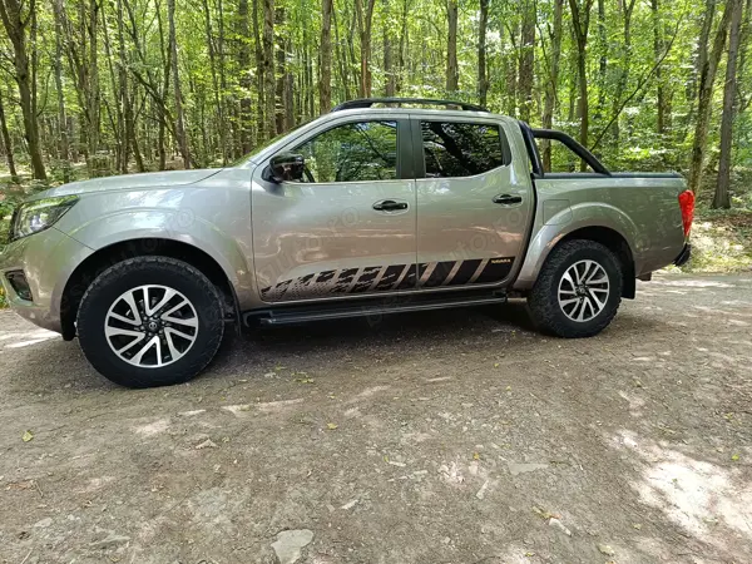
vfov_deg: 56.8
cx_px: 376
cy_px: 282
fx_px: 521
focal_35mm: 24
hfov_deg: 71.6
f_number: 1.88
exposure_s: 1/101
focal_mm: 5.59
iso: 279
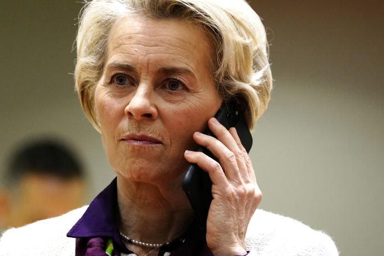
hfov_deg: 4.3
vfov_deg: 2.9
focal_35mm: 479
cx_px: 170
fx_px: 5108
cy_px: 146
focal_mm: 318
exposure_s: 1/200
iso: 5000
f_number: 6.3
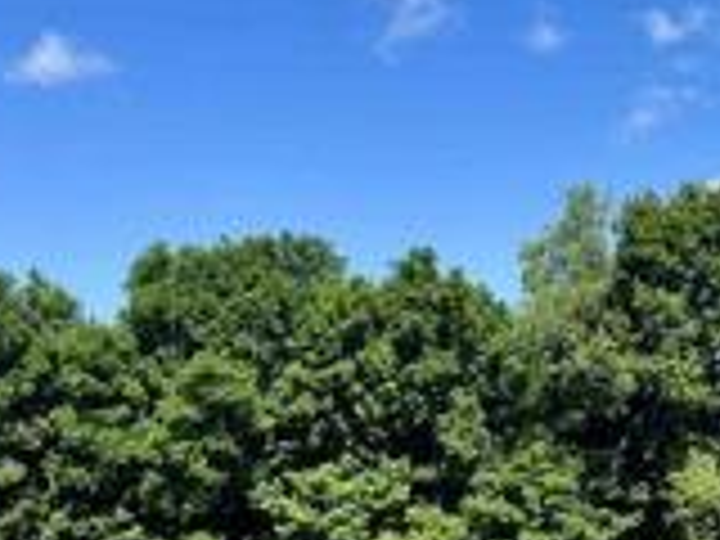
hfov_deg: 29.3
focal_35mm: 65
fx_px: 1352
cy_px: 351
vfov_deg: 22.5
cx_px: 544
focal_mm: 5.1
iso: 50
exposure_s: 1/2632
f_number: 1.6
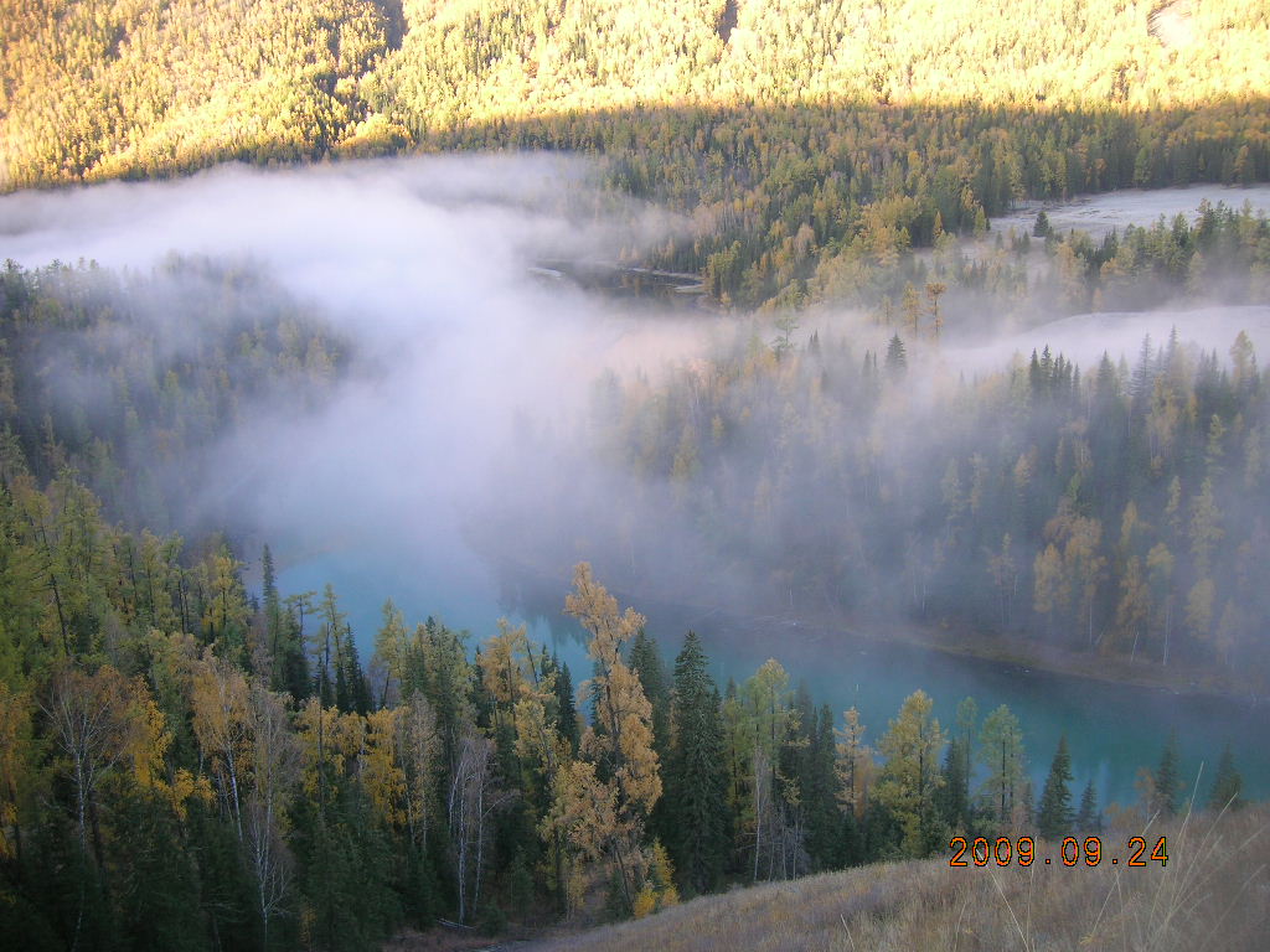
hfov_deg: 54.0
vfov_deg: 41.8
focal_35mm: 34
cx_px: 635
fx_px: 1247
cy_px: 476
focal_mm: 5.7
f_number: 2.9
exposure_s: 1/72
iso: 50
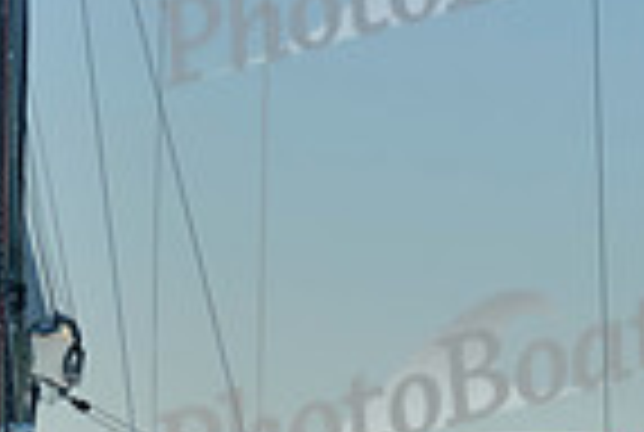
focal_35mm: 283
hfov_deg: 7.2
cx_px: -72
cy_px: 682
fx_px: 5073
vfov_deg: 4.8
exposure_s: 1/500
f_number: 6.3
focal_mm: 70
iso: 200
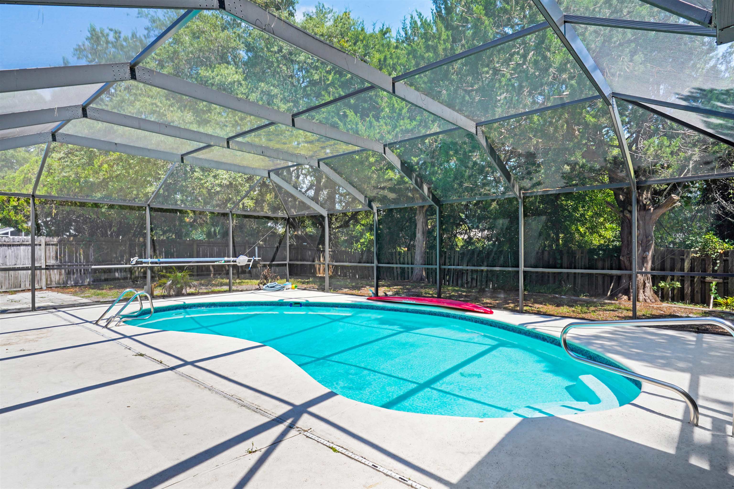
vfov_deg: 64.6
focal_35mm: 19
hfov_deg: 86.9
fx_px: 387
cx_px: 367
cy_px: 244
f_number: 11
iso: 200
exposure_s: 1/100
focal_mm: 19
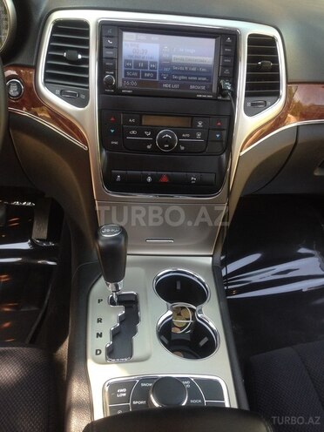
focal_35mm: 33
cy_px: 216
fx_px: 412
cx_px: 162
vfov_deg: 55.4
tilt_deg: -32.6
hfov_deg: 42.9
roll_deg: -7.0
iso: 80
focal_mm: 4.12
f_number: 2.4
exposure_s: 1/120
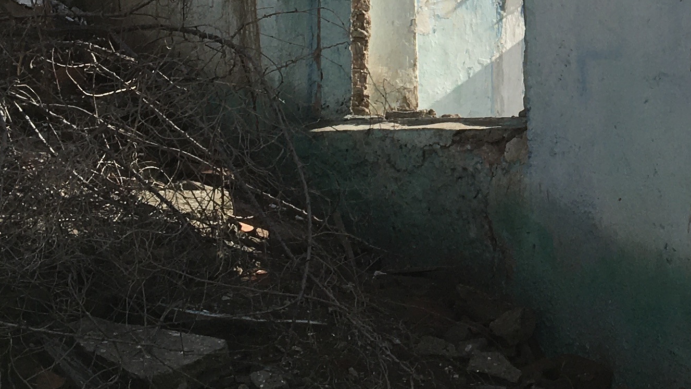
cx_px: 713
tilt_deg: +6.9
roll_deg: +1.1
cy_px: -56
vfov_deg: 12.4
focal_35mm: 96
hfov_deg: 21.4
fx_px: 1759
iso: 25
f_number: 2.2
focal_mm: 4.15
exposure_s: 1/1923
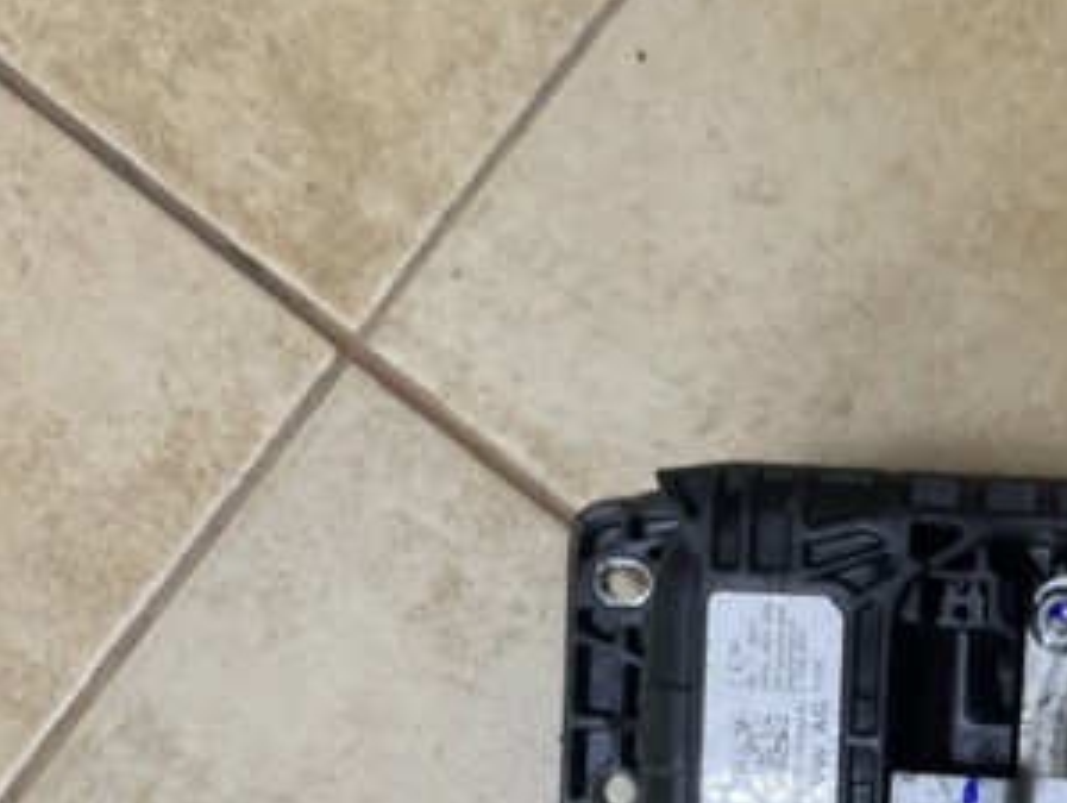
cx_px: 1049
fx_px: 1913
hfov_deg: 29.3
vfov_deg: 22.7
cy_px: 810
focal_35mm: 62
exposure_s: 1/50
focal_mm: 3
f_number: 1.8
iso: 80
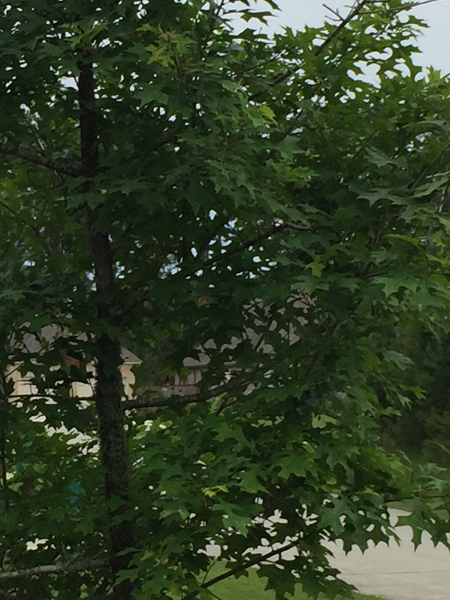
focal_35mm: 118
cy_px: 358
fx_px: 2044
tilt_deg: +2.2
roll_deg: +0.9
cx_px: 3
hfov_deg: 12.4
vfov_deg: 16.7
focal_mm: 4.15
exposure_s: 1/1068
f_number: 2.2
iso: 32
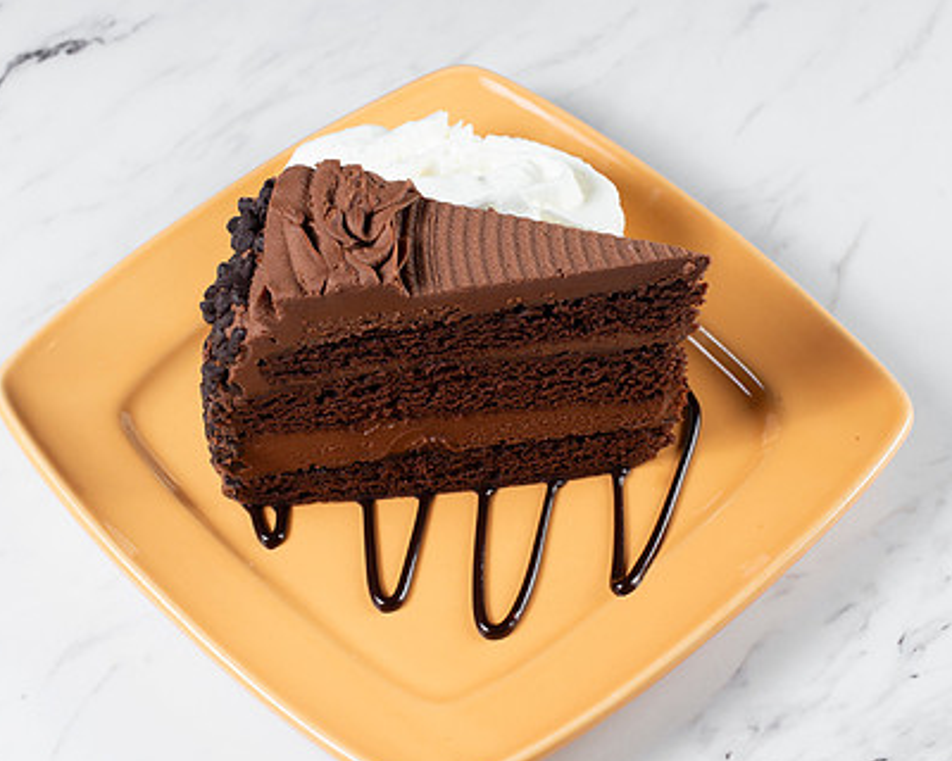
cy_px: 388
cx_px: 458
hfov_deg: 22.5
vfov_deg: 18.1
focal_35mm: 85
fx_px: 2395
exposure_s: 1/200
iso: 200
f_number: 8
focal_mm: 50
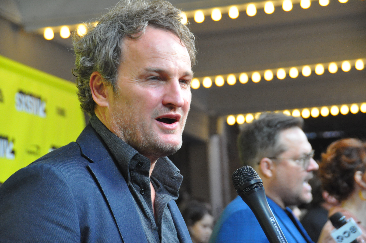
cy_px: 122
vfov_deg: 11.7
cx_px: 183
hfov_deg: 17.5
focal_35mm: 117
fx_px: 1188
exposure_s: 1/60
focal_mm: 78
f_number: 5.3
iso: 1600
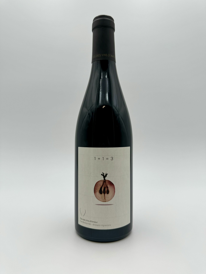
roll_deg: -0.7
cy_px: 137
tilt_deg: -0.6
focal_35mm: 24
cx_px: 103
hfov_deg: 56.8
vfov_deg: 71.6
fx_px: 190
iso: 80
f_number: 1.78
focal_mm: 6.86
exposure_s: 1/539
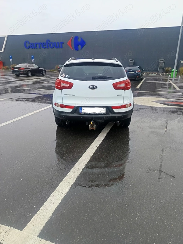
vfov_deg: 71.6
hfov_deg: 56.8
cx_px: 92
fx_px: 169
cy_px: 122
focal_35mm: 24
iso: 56
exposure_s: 1/100
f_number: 1.7
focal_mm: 5.31
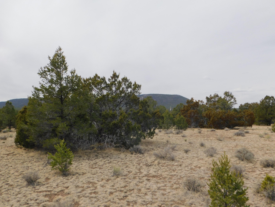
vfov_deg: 46.8
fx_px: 238
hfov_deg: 60.0
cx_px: 138
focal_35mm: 30
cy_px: 104
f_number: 6.4
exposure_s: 1/500
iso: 125
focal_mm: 5.3
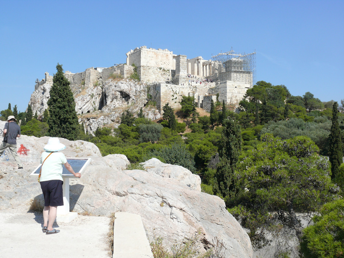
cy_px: 129
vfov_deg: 40.7
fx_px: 348
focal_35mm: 35
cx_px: 172
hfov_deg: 52.6
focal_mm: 7.4
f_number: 6.3
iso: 100
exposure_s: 1/400
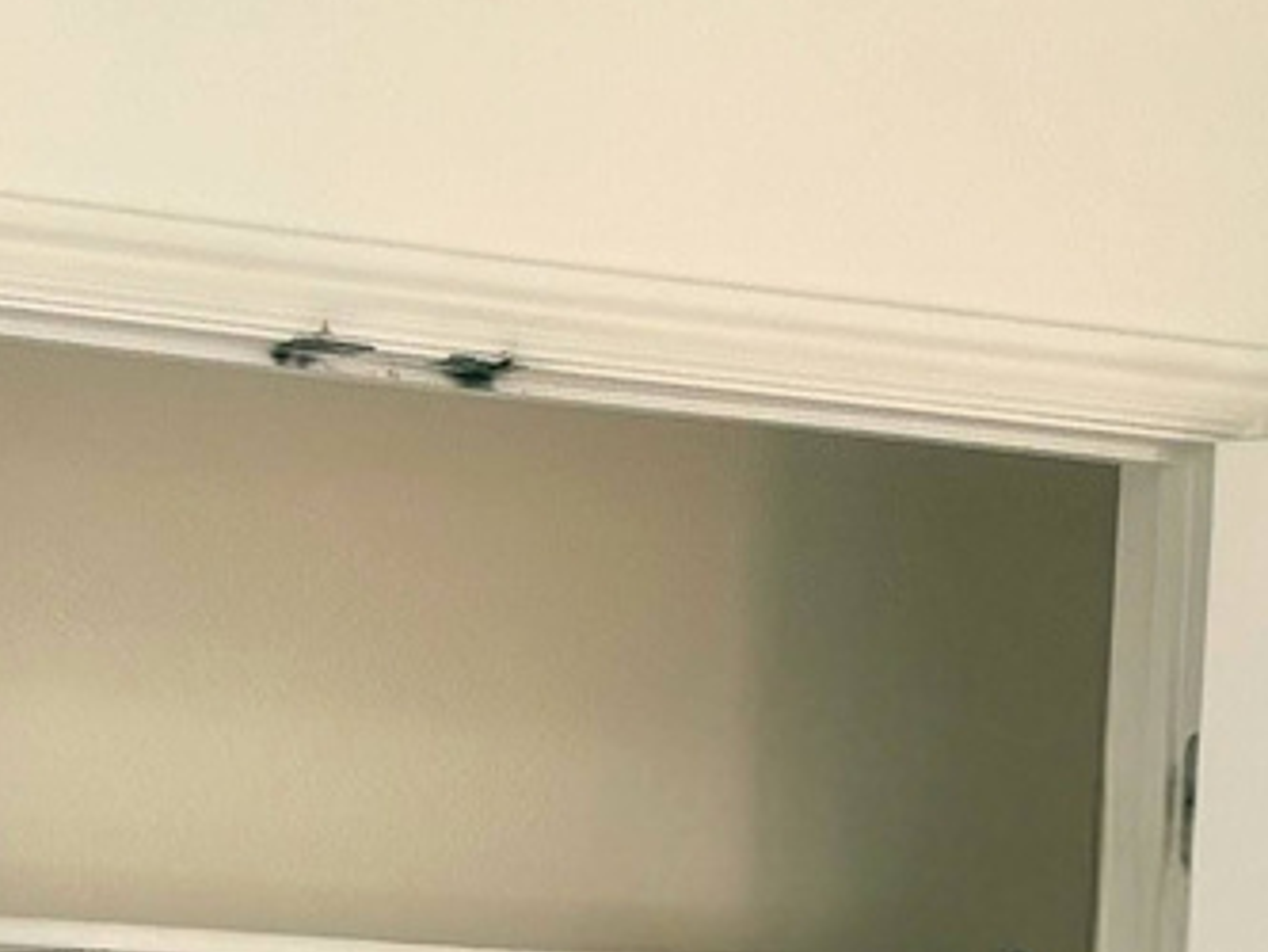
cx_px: 236
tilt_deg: -3.9
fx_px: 5863
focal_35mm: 160
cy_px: 1740
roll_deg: -2.3
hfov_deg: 12.3
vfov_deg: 8.9
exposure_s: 1/120
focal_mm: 5.96
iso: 80
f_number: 1.6
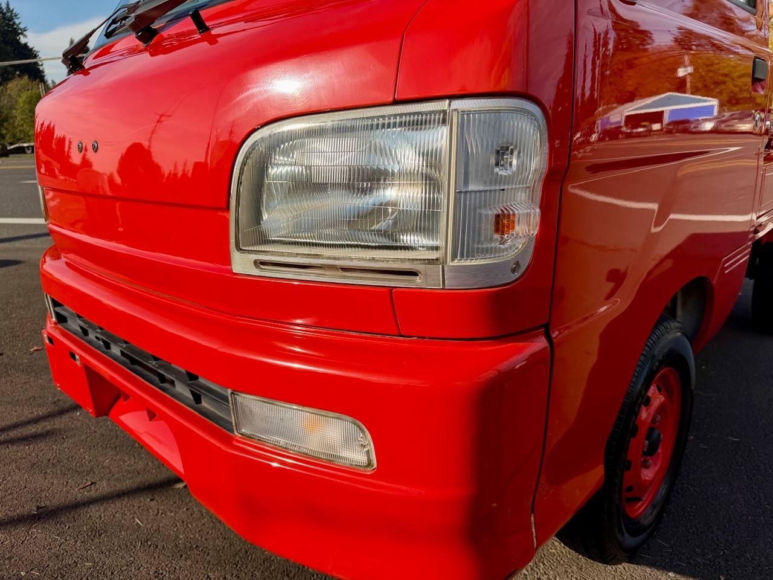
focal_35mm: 24
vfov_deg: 56.8
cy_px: 290
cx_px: 386
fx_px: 536
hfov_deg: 71.6
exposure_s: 1/4673
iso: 100
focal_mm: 6.76
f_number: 1.78
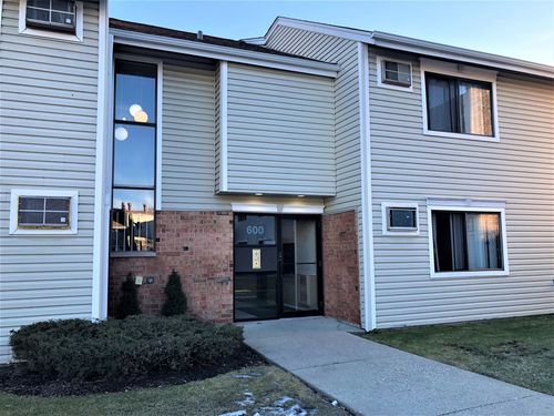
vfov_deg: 49.7
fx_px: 448
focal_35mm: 28
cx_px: 277
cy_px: 208
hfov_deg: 63.4
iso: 20
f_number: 1.8
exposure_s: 1/265
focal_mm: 3.99
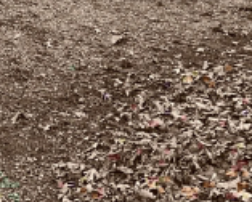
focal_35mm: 120
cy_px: -107
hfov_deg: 15.4
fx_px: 896
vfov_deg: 12.2
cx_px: -59
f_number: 1.8
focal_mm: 3
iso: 16
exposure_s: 1/606
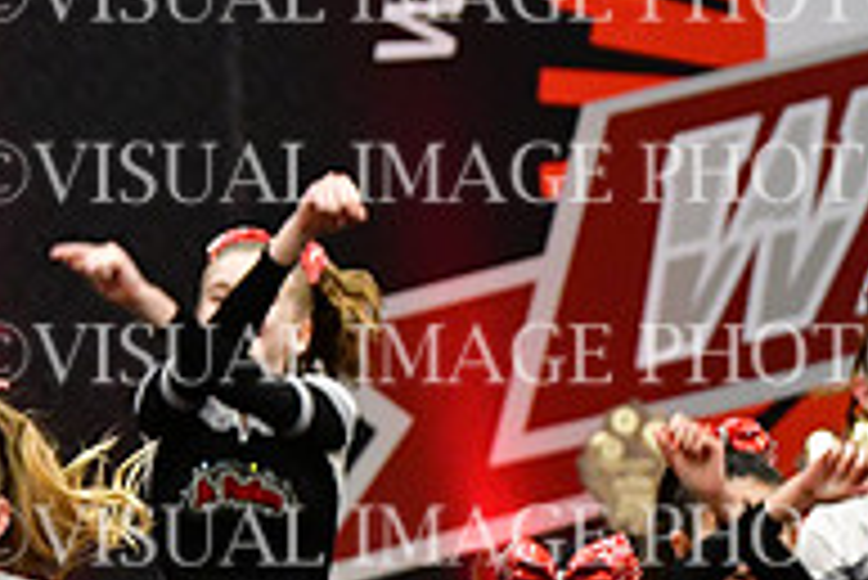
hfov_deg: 4.5
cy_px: 807
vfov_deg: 3.0
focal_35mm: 460
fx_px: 11099
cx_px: 616
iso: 4000
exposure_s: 1/500
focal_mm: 102
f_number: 3.5
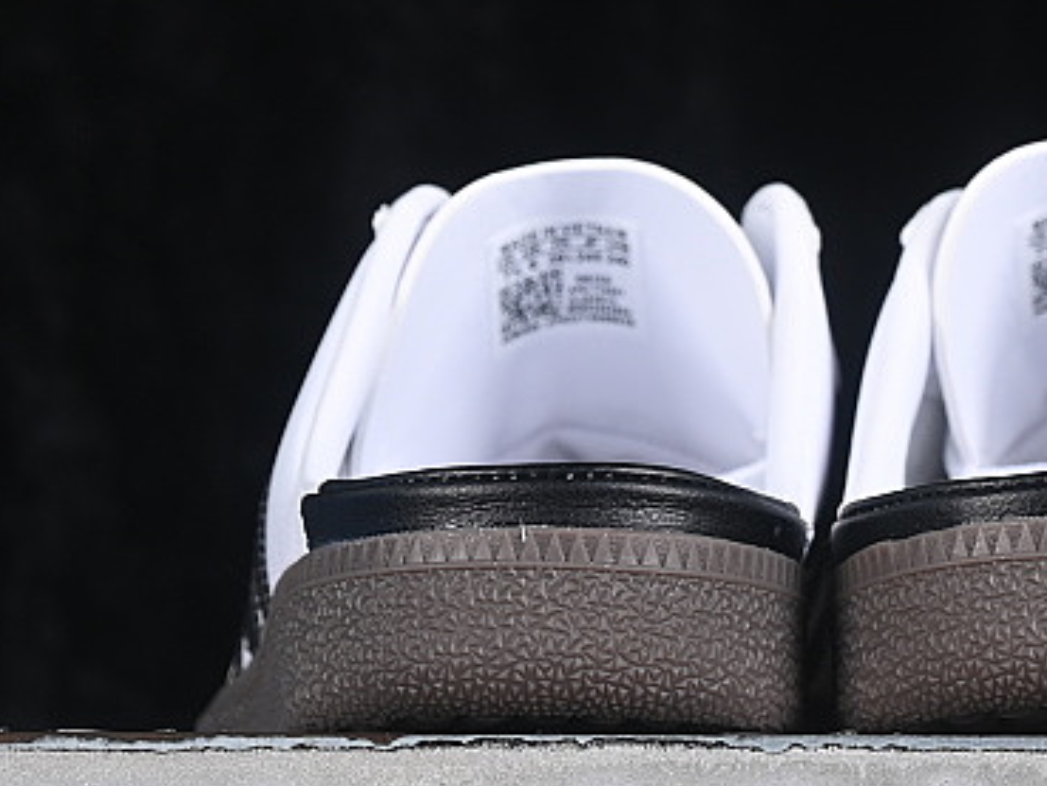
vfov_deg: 7.0
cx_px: 877
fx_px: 6384
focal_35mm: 211
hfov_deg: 9.3
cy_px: 99
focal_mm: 50
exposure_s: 1/60
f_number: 6.3
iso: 160
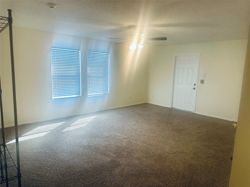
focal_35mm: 24
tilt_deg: -8.5
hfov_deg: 71.6
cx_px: 125
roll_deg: -1.0
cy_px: 94
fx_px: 173
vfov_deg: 56.8
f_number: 1.78
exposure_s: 1/120
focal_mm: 6.86
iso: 125
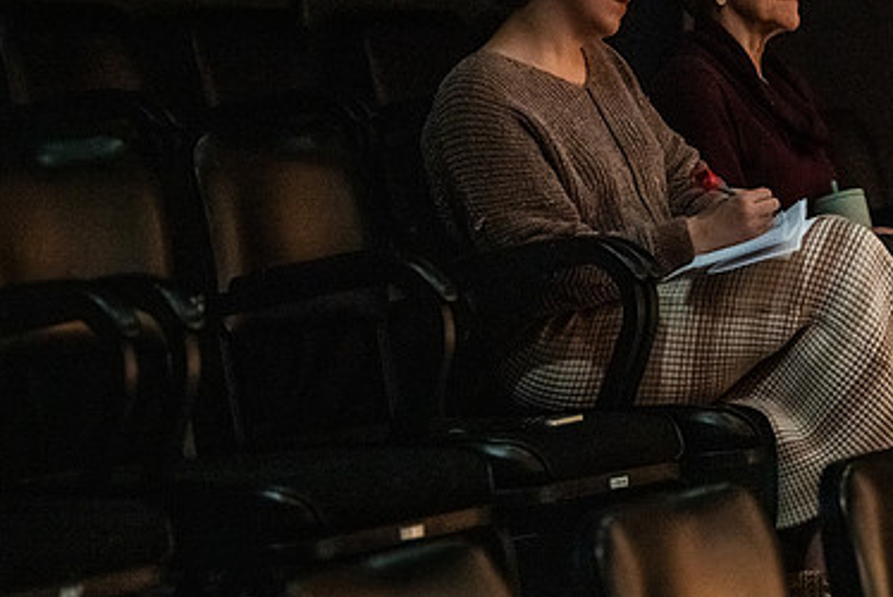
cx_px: 626
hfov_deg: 13.0
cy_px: 190
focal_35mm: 158
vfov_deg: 8.7
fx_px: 3922
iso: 10000
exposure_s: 1/200
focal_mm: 102
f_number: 2.8
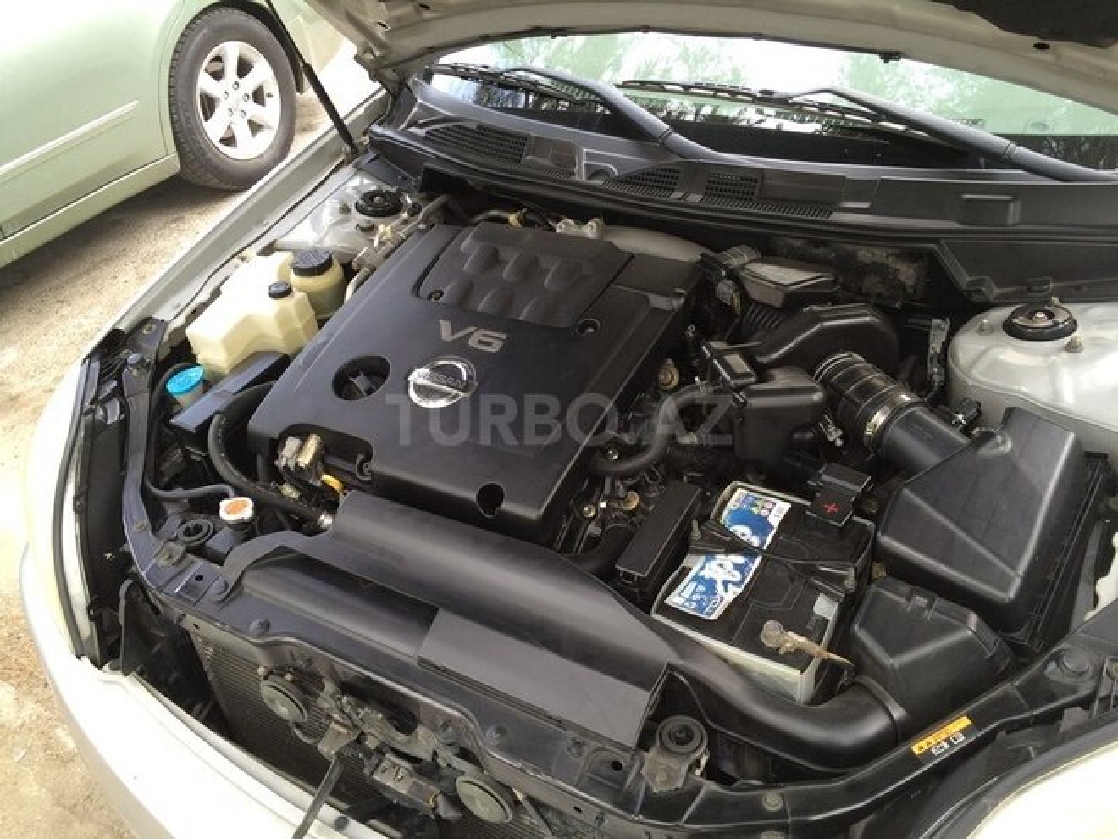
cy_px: 420
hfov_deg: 61.7
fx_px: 937
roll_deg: +7.4
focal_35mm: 29
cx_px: 559
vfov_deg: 48.2
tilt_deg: -37.3
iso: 64
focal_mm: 4.15
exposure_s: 1/100
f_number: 2.2
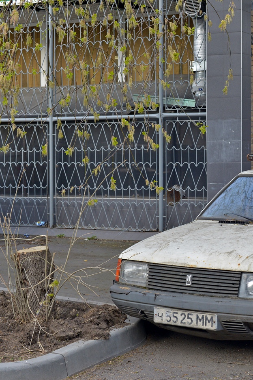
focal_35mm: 75
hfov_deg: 17.7
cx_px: 258
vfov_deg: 27.0
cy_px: 190
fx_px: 790
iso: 500
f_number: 6.3
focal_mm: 50
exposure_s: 1/200
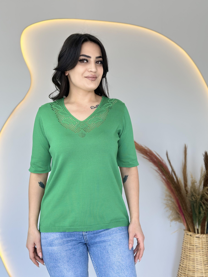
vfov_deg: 39.7
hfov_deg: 30.3
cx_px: 104
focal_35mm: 48
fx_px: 385
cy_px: 138
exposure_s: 1/153
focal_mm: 6.86
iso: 64
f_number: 1.78
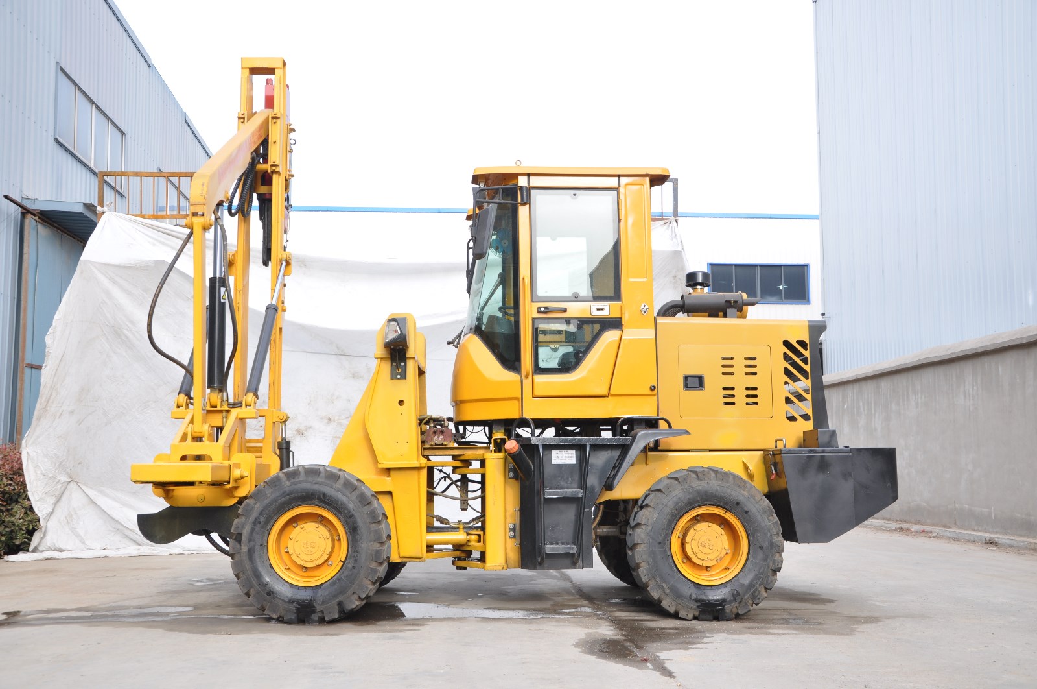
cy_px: 344
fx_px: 1079
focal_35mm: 38
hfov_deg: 51.3
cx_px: 518
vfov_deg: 35.4
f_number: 7.1
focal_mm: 25
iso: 200
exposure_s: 1/80
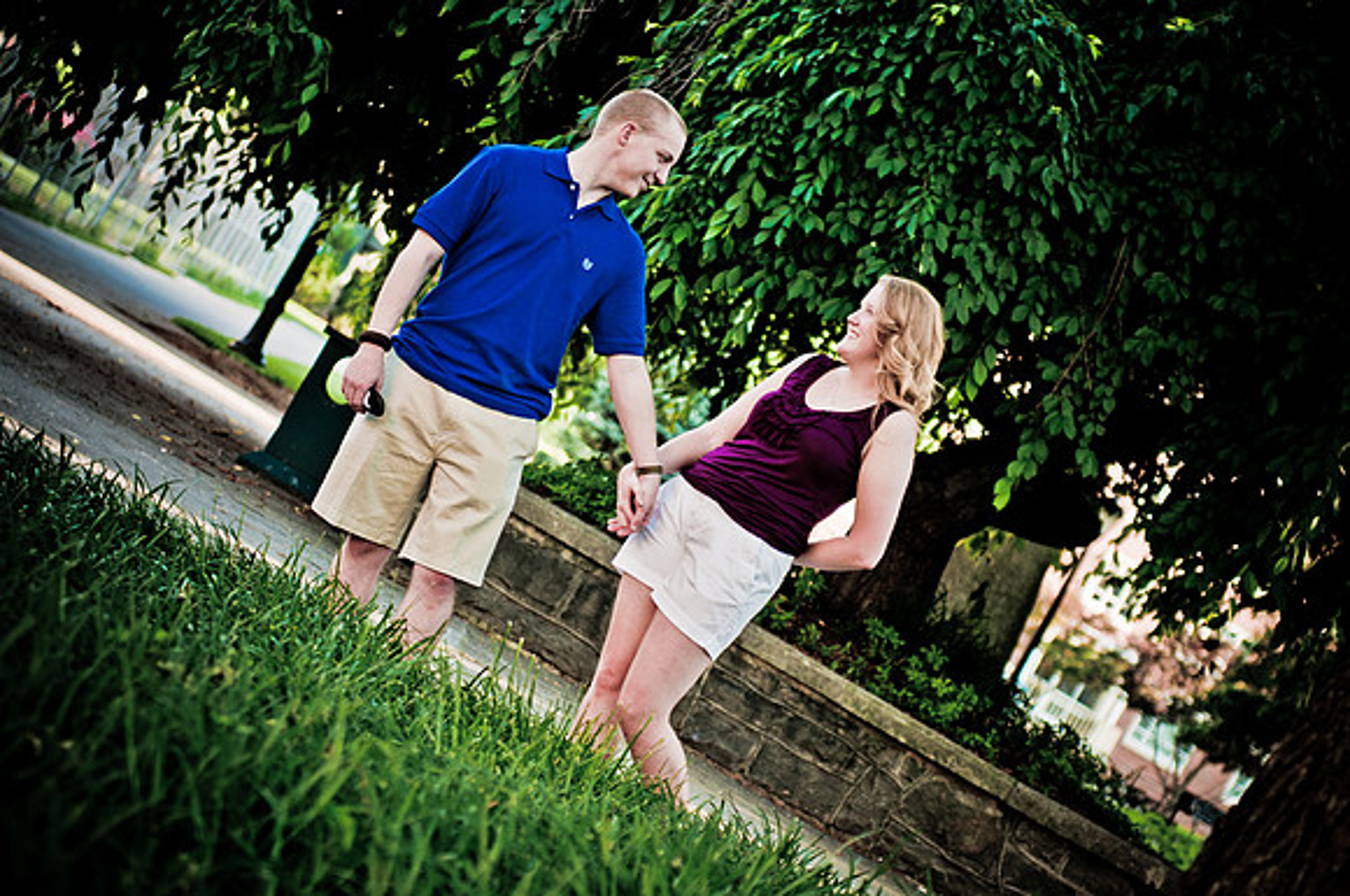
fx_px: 3932
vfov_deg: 13.0
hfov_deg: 19.5
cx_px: 675
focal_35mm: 105
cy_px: 448
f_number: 2.8
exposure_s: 1/250
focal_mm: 70
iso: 200
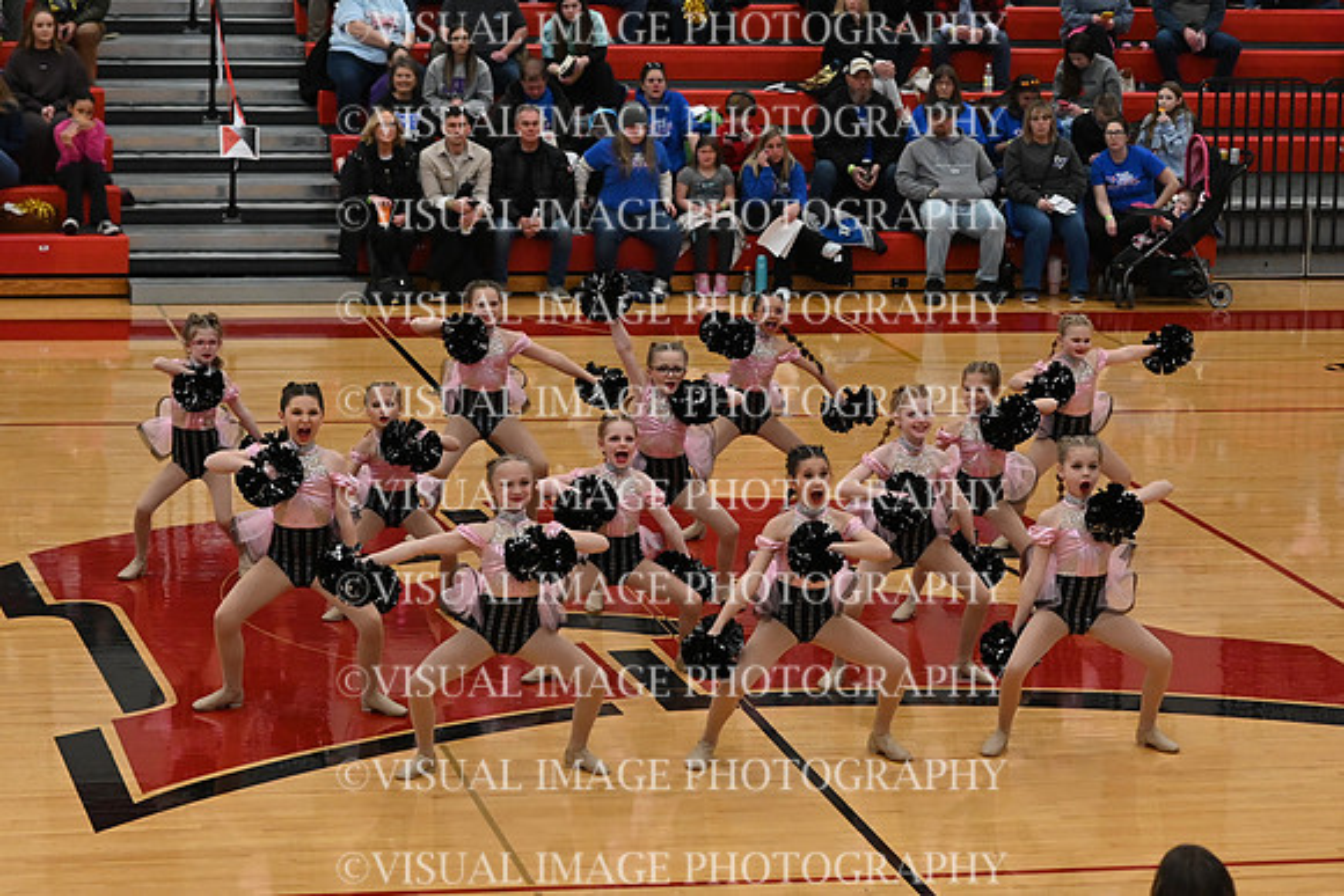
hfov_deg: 19.5
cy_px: 448
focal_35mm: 105
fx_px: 3921
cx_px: 672
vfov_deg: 13.0
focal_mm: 70
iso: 5000
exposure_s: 1/400
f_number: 4
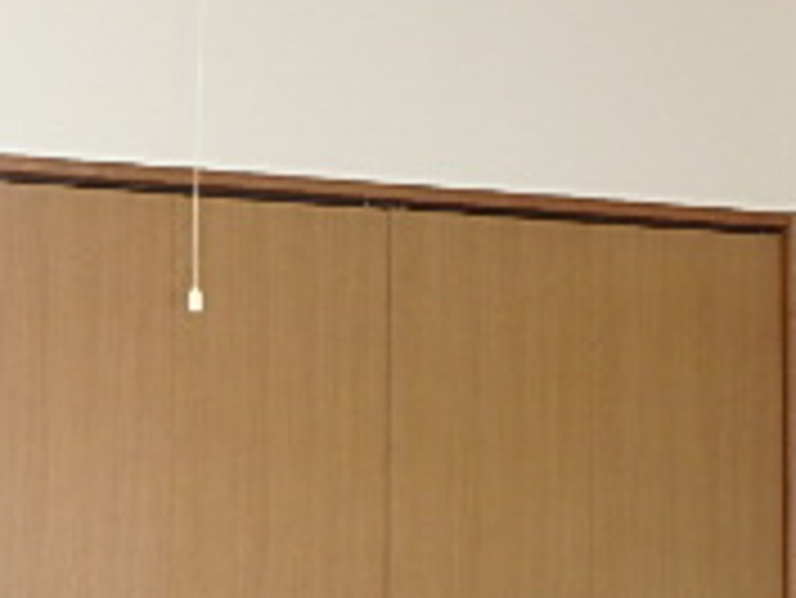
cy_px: 697
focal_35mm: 76
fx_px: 1749
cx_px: 171
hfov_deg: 25.3
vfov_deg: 18.5
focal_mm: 3.7
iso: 160
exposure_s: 1/60
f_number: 3.5
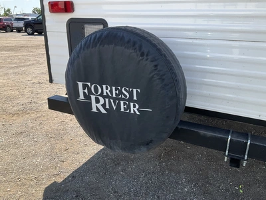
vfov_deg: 48.2
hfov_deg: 61.7
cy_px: 100
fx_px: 223
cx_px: 133
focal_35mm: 29
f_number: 1.8
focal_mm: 3
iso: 25
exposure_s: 1/792
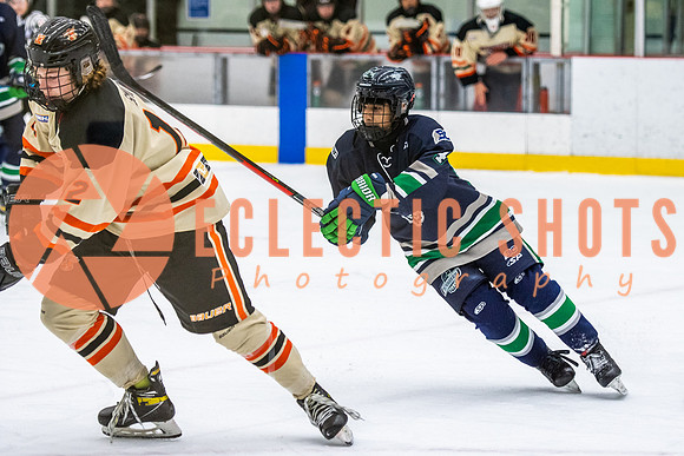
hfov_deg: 11.5
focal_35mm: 179
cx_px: 417
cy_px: 194
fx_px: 3407
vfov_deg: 7.7
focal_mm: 98
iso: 1800
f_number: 2.8
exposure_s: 1/640
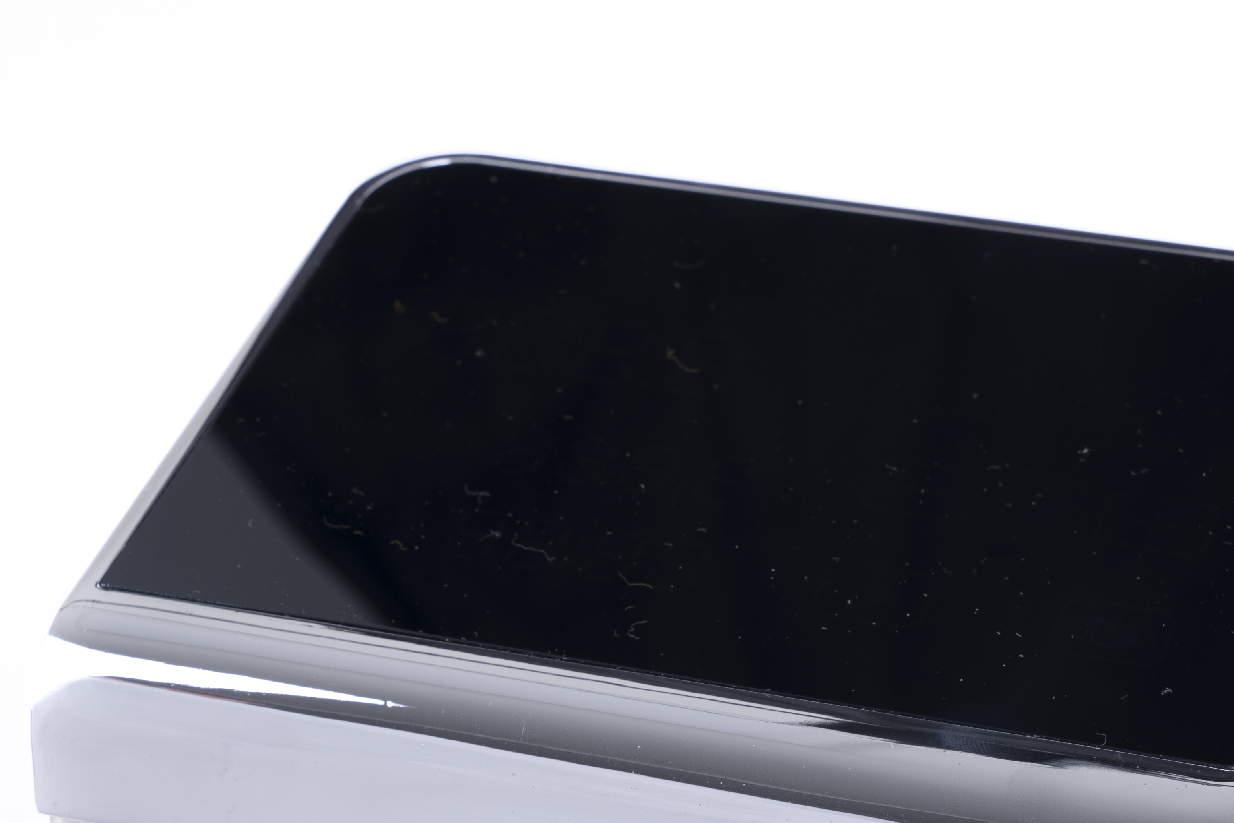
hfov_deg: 15.0
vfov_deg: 10.0
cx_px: 685
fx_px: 4696
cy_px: 604
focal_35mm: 137
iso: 125
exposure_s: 1/125
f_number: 14
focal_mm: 70
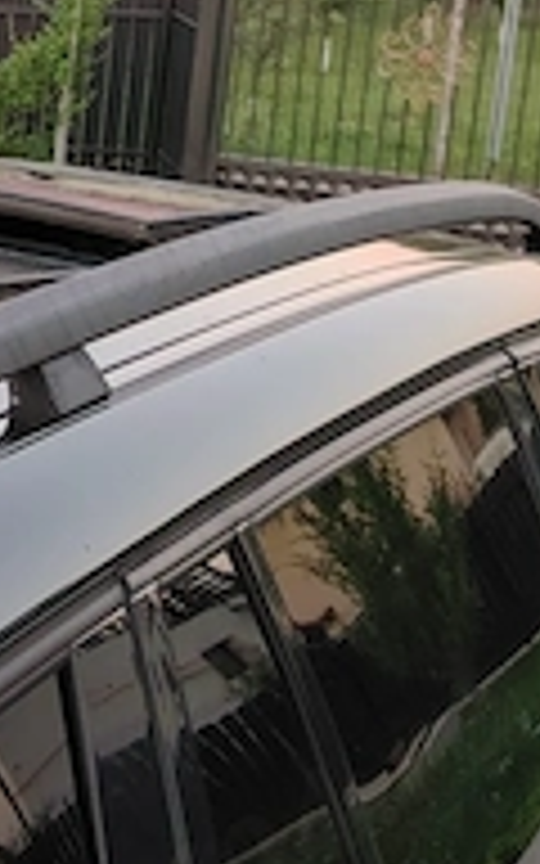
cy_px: 356
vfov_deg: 19.6
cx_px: -724
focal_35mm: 106
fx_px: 2496
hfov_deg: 10.7
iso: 157
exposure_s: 1/50
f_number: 1.75
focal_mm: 5.25
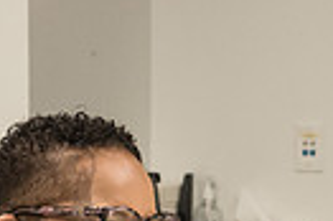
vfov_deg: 5.6
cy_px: 371
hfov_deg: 8.4
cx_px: 414
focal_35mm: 242
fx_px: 2236
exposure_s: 1/250
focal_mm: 48
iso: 2500
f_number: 4.5
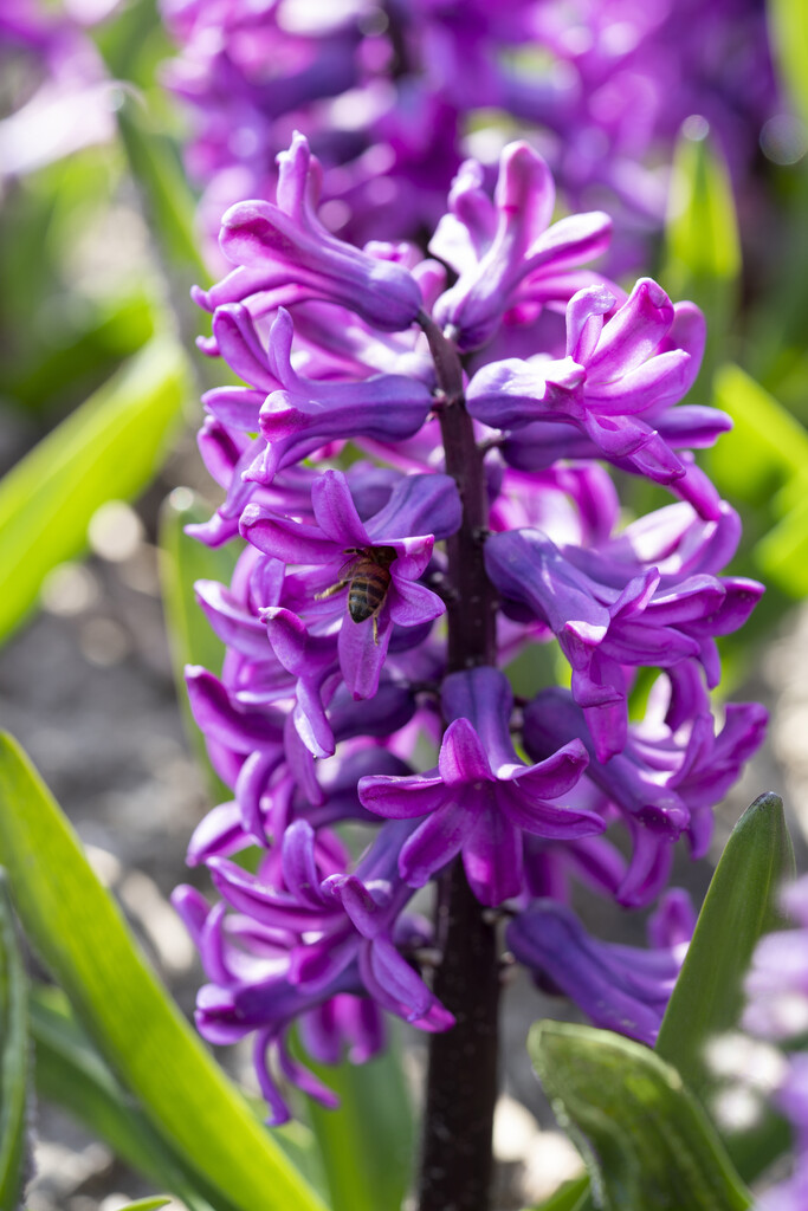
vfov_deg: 22.6
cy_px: 606
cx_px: 404
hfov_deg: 15.2
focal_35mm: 90
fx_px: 3029
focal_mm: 90
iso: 250
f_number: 5.6
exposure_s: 1/80
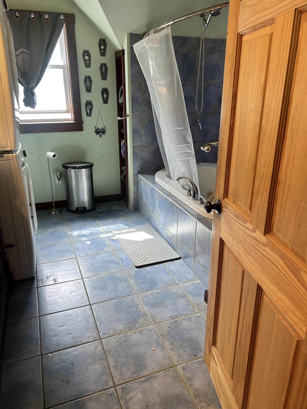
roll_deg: -2.2
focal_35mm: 26
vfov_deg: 67.3
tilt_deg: -21.6
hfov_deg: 53.1
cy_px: 204
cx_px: 154
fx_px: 307
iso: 125
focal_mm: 5.7
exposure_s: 1/120
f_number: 1.5
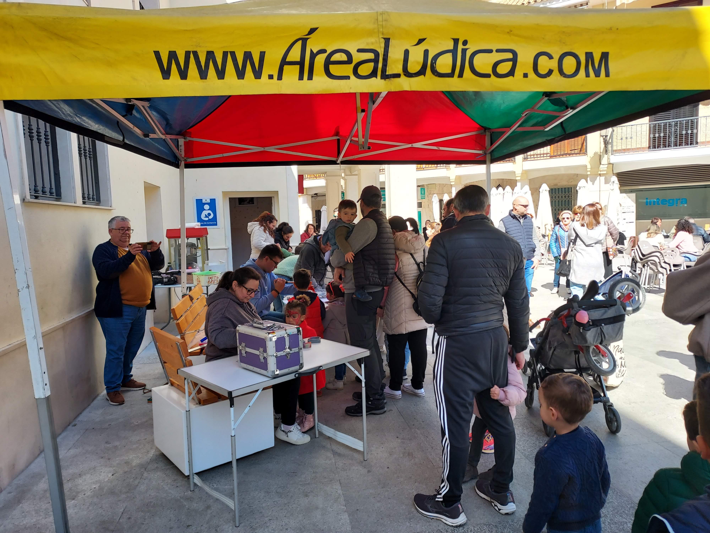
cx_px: 355
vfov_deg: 56.8
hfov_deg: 71.6
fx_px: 492
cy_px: 266
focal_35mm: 24
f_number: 1.8
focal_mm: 4.6
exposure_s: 1/304
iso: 40
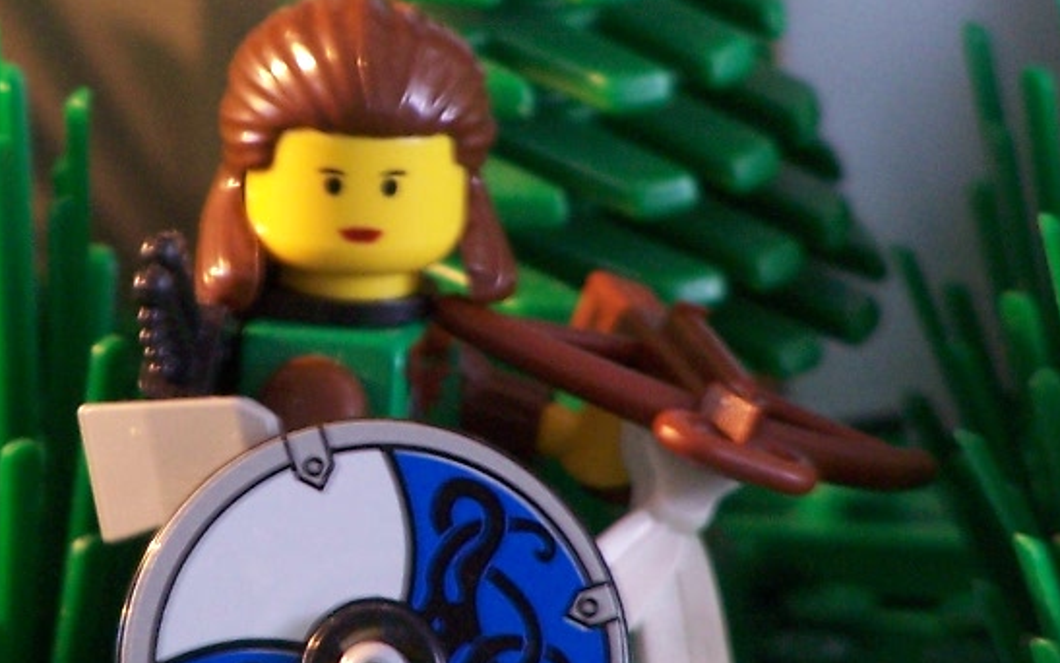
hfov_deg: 2.4
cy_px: 330
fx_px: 25511
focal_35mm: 883
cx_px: 318
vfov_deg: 1.5
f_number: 3.7
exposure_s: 1/8
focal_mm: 63
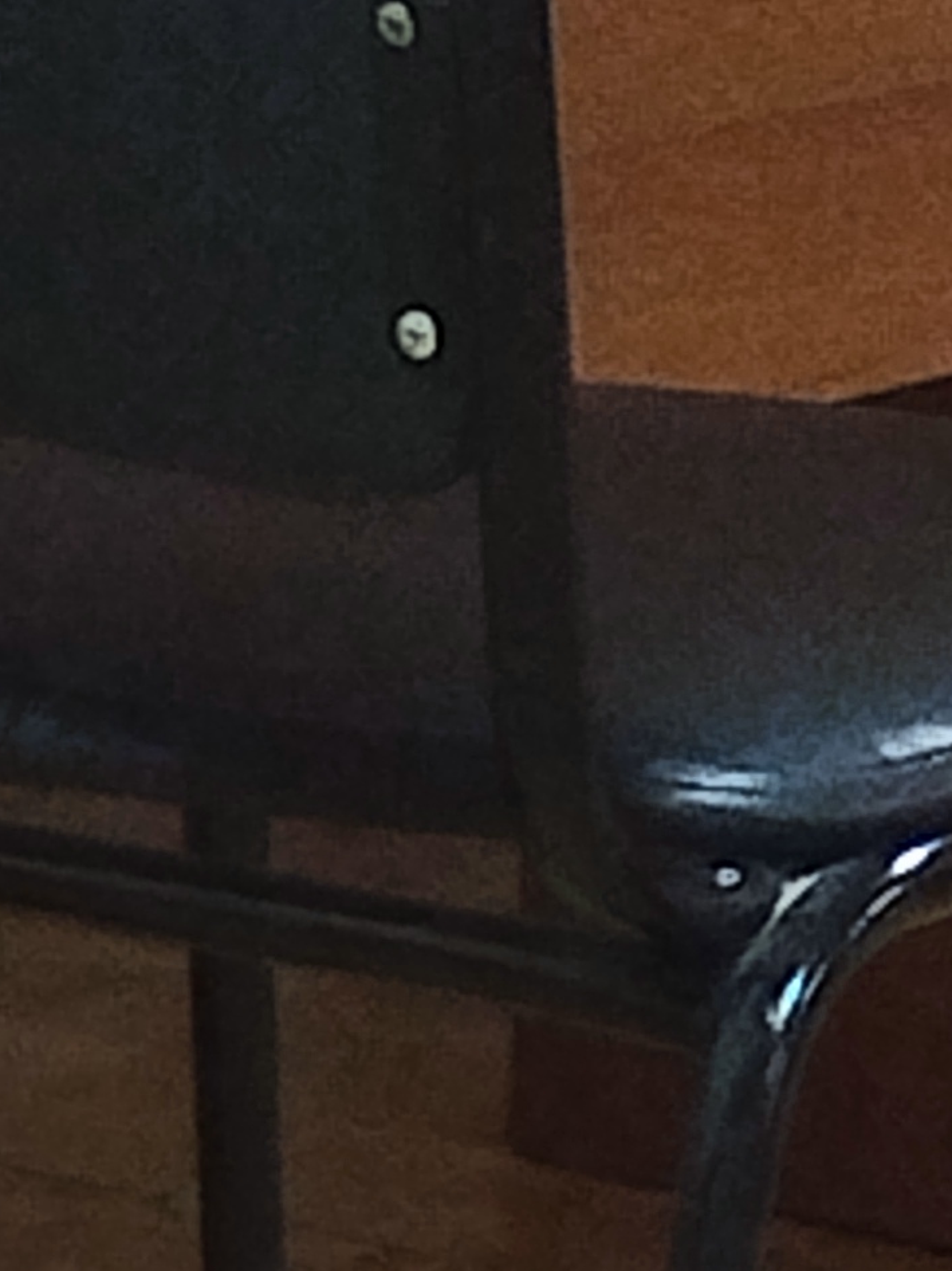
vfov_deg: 6.1
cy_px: -538
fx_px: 11773
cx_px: 1846
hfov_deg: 4.6
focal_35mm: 321
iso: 500
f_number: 1.7
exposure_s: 1/33
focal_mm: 5.31
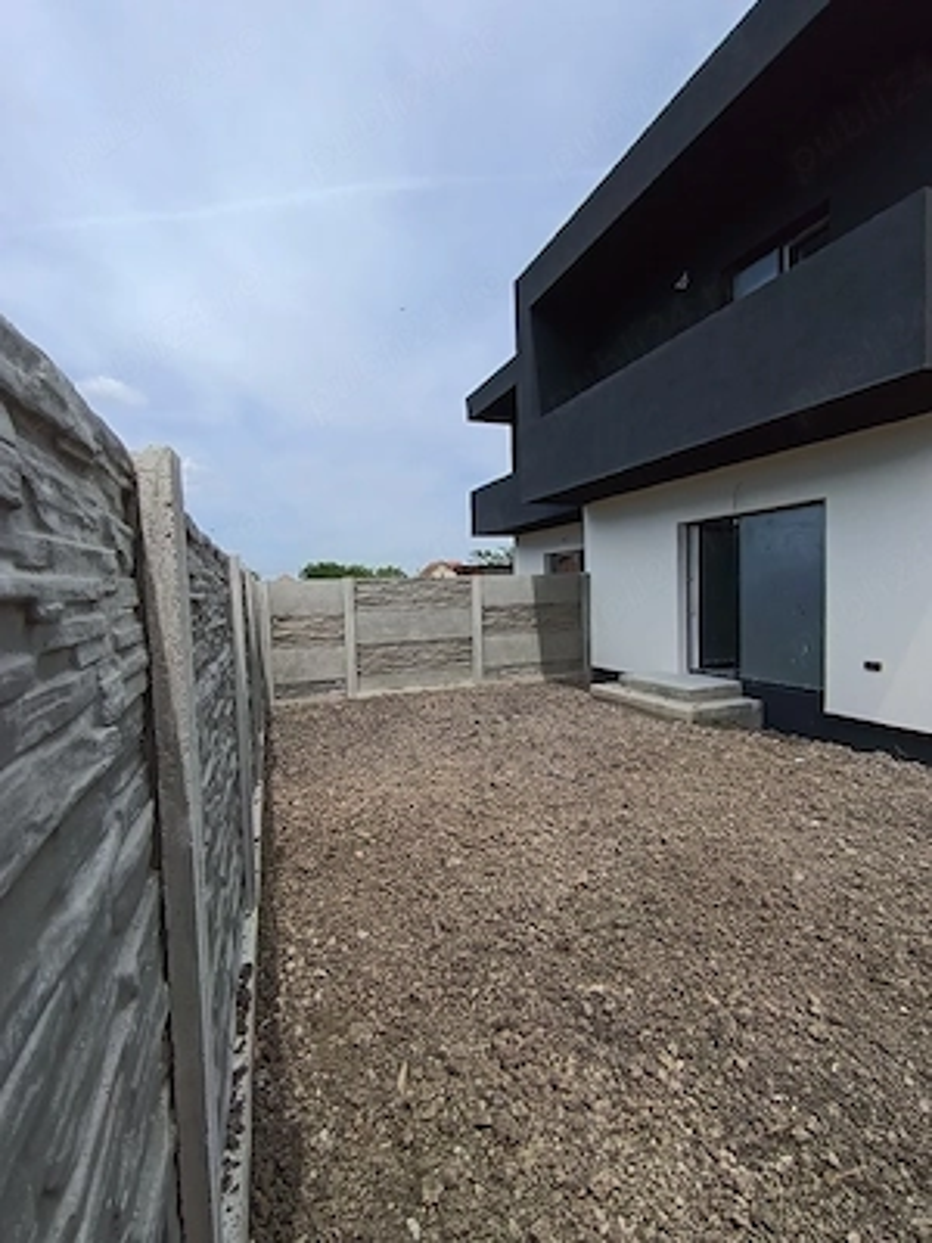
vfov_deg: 91.0
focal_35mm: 17
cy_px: 622
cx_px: 466
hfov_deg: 74.7
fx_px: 610
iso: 107
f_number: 2.2
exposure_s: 1/909
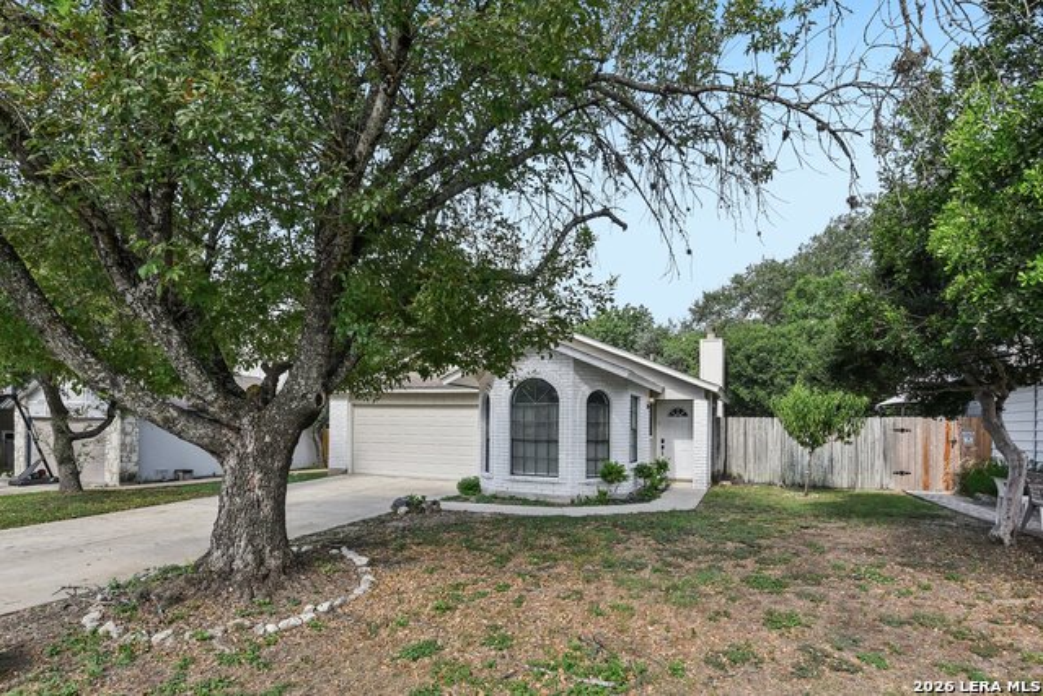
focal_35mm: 18
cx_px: 522
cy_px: 348
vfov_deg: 67.4
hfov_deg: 90.0
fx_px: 522
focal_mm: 18
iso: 400
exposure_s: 1/320
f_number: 8
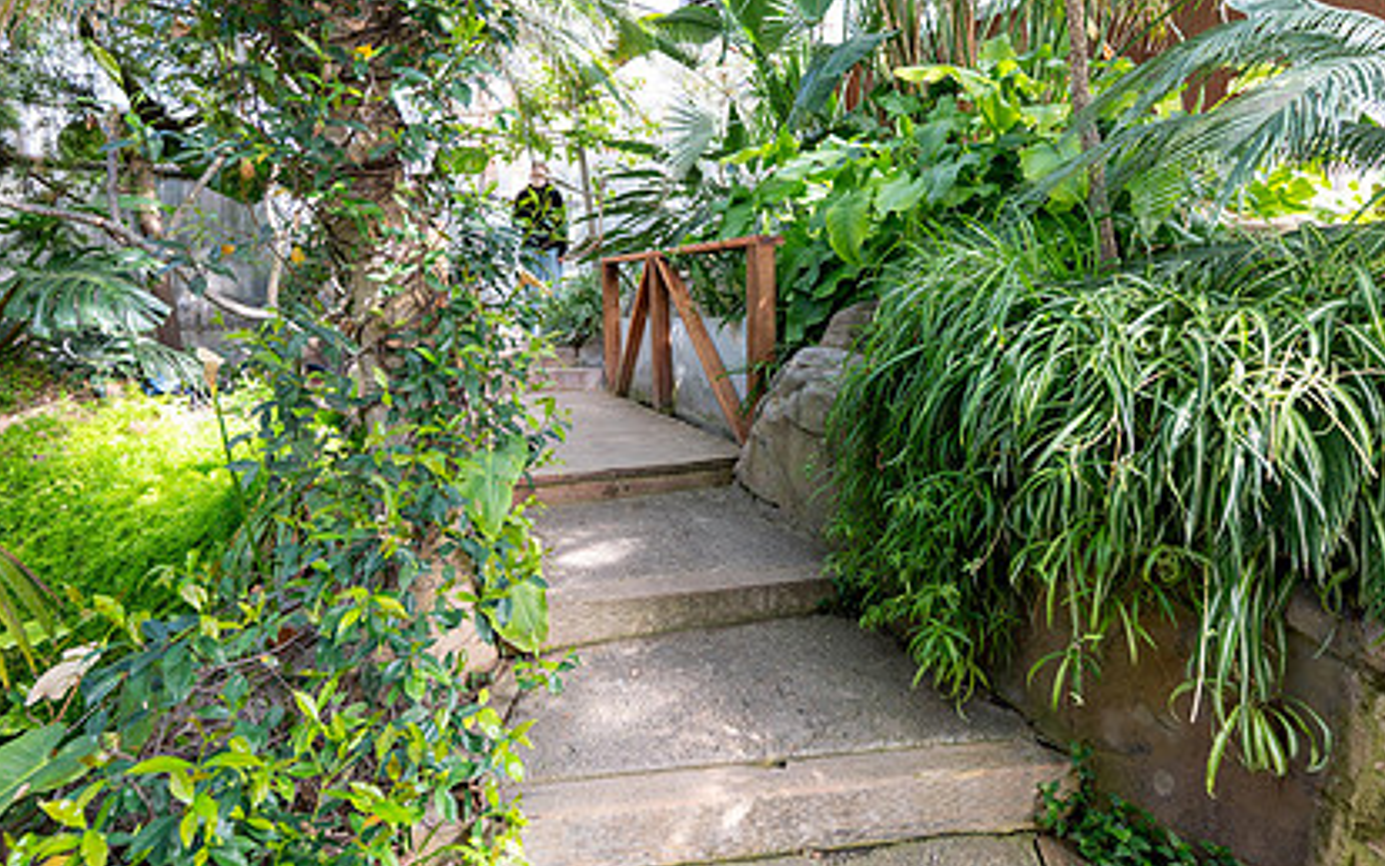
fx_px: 755
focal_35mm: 20
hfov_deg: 85.0
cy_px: 369
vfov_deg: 59.4
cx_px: 733
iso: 320
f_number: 4
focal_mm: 14
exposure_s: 1/160
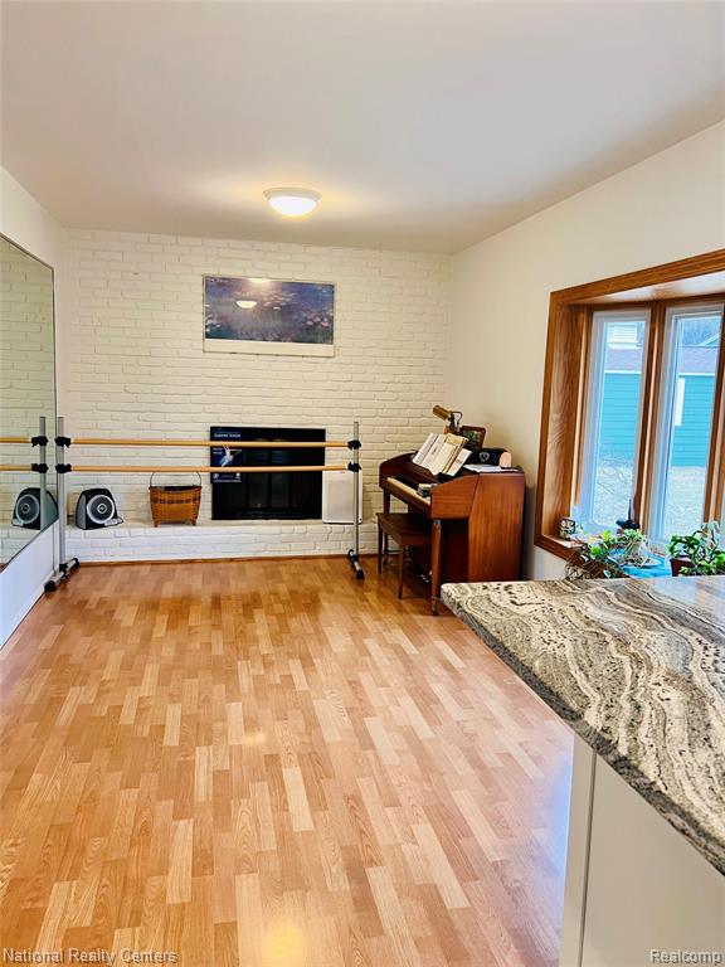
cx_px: 362
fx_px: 726
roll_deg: -1.9
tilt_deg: -6.3
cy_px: 484
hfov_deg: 53.1
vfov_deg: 67.3
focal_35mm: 26
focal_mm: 5.7
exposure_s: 1/60
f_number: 1.5
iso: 100
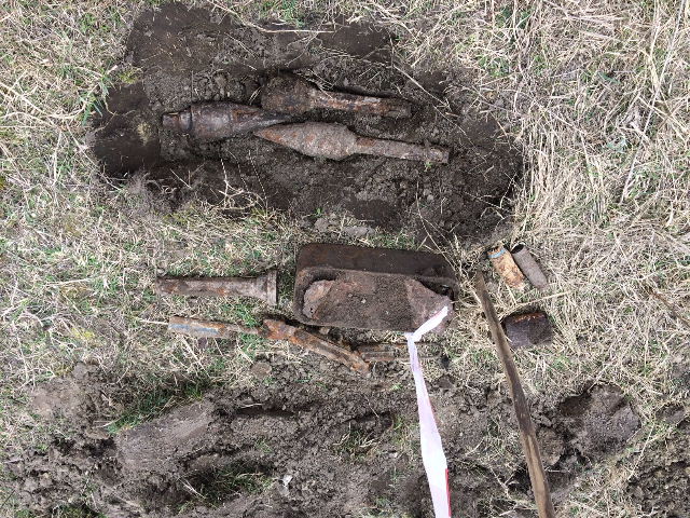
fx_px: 578
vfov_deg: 48.2
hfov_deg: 61.7
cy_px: 259
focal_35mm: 29
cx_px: 345
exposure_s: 1/604
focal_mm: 4.15
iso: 32
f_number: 2.2
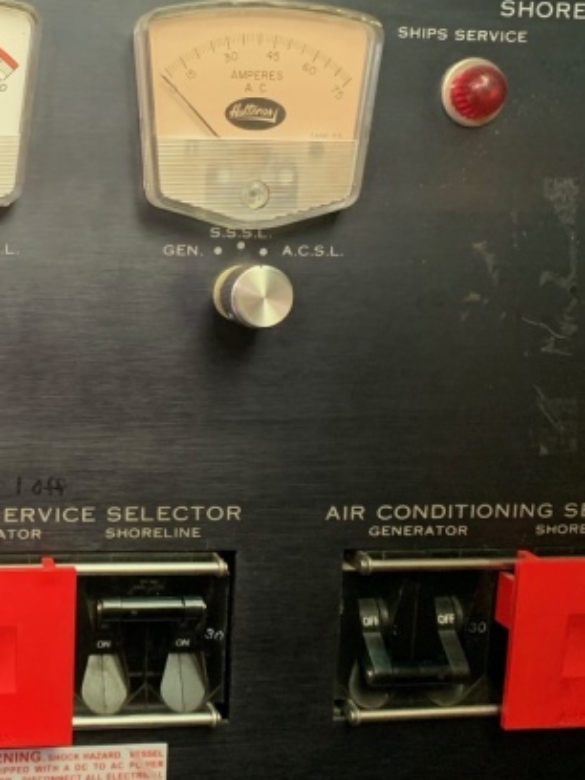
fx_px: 1149
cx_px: 25
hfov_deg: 27.2
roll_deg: -1.4
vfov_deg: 37.5
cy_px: 403
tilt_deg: -9.2
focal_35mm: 51
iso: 320
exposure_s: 1/60
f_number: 1.8
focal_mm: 4.25
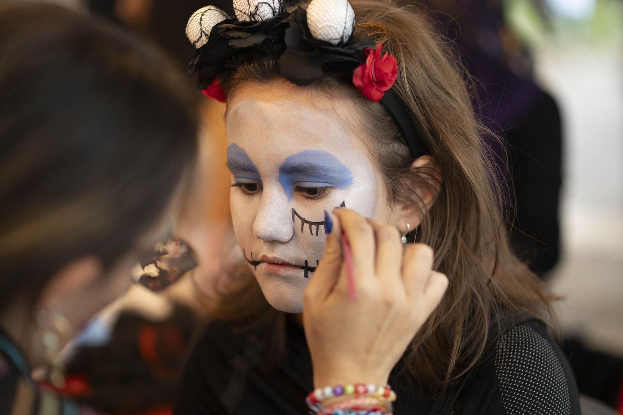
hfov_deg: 23.9
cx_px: 312
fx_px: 1470
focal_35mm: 85
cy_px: 208
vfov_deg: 16.1
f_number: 2
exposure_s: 1/200
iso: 2500
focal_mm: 85
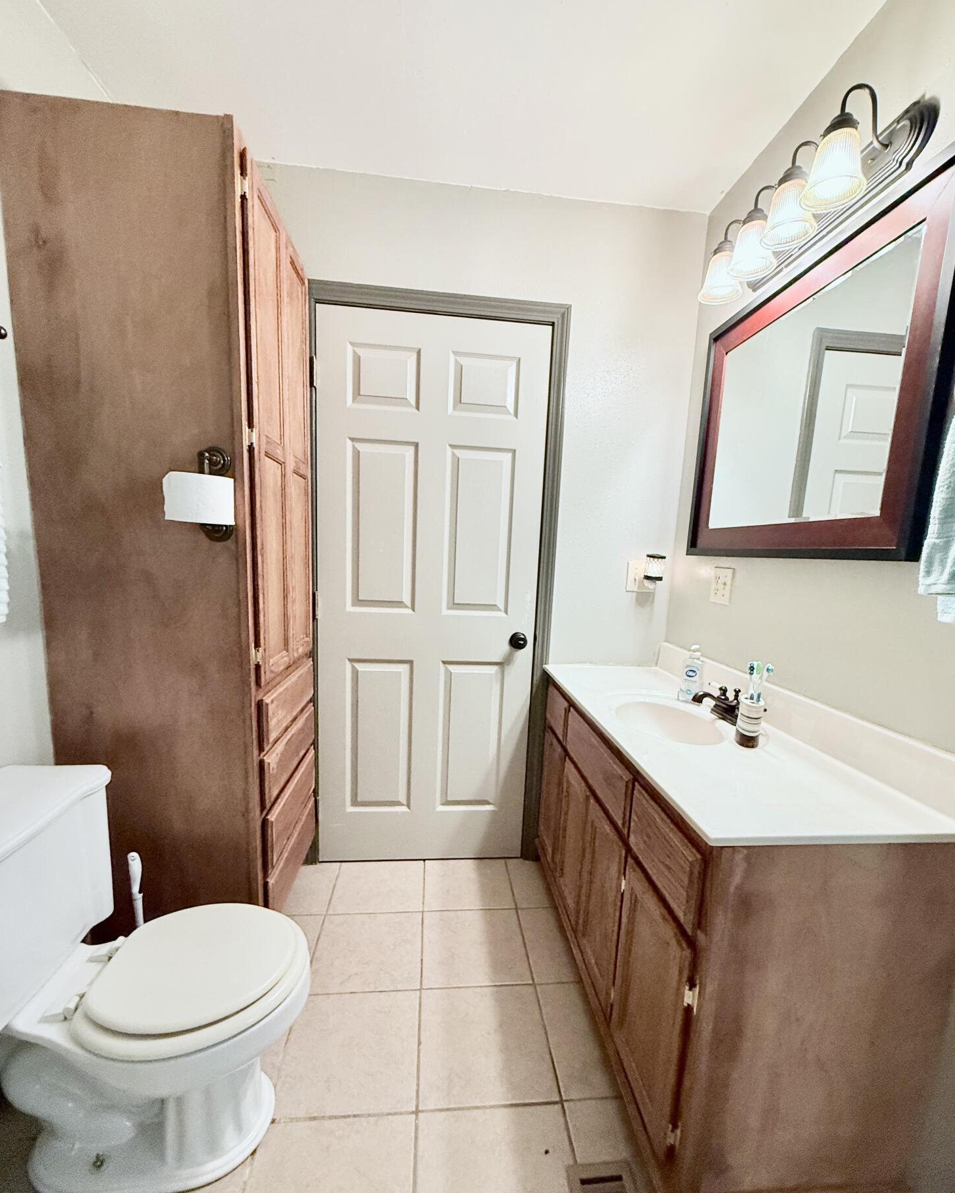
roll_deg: -3.3
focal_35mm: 15
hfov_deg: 84.0
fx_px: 530
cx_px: 488
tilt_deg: -8.8
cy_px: 642
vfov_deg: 96.6
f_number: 2.2
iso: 400
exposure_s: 1/60
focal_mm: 2.22
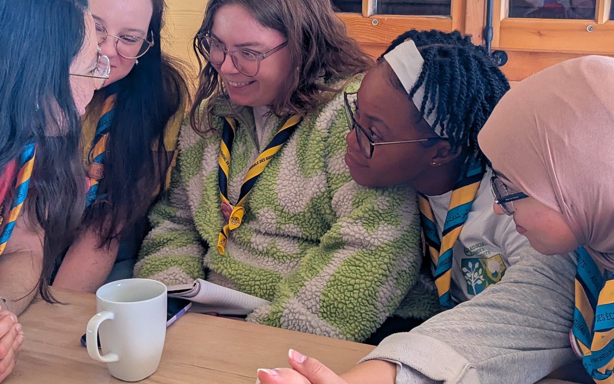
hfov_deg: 41.0
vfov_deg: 26.3
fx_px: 820
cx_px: 303
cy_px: 151
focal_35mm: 49
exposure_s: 1/249
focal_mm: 6.81
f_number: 1.85
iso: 214
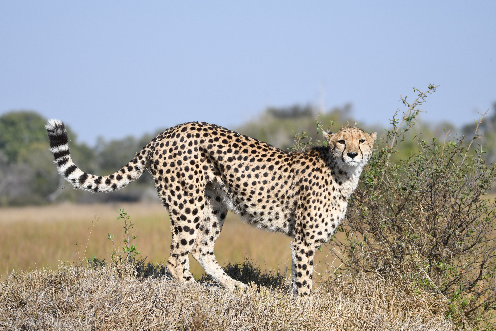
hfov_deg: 8.1
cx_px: 248
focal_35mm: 255
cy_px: 166
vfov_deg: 5.4
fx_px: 3513
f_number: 5.6
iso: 200
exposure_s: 1/1000
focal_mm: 170
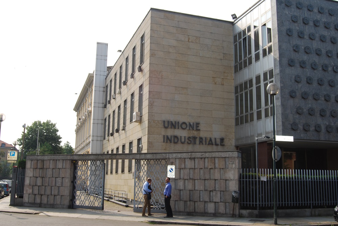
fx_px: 367
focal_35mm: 39
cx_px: 169
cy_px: 113
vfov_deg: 34.3
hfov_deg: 49.5
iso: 100
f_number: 7.1
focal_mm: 26
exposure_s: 1/200
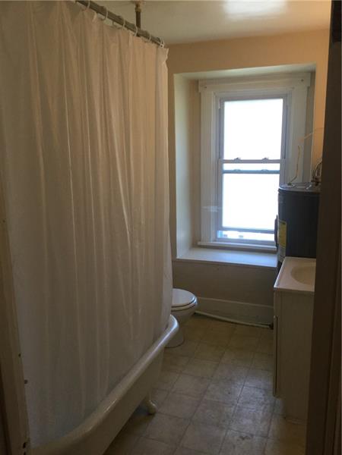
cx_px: 171
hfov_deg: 45.4
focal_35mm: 31
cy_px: 228
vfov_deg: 58.4
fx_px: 408
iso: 25
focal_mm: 3.3
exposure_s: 1/30
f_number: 2.4
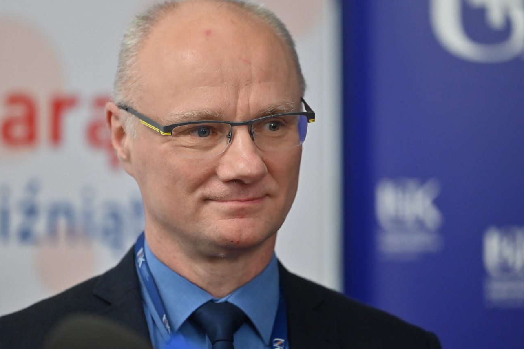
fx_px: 3303
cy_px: 155
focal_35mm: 227
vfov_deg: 6.0
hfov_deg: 9.1
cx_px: 231
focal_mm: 180
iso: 2000
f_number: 2.8
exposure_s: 1/400
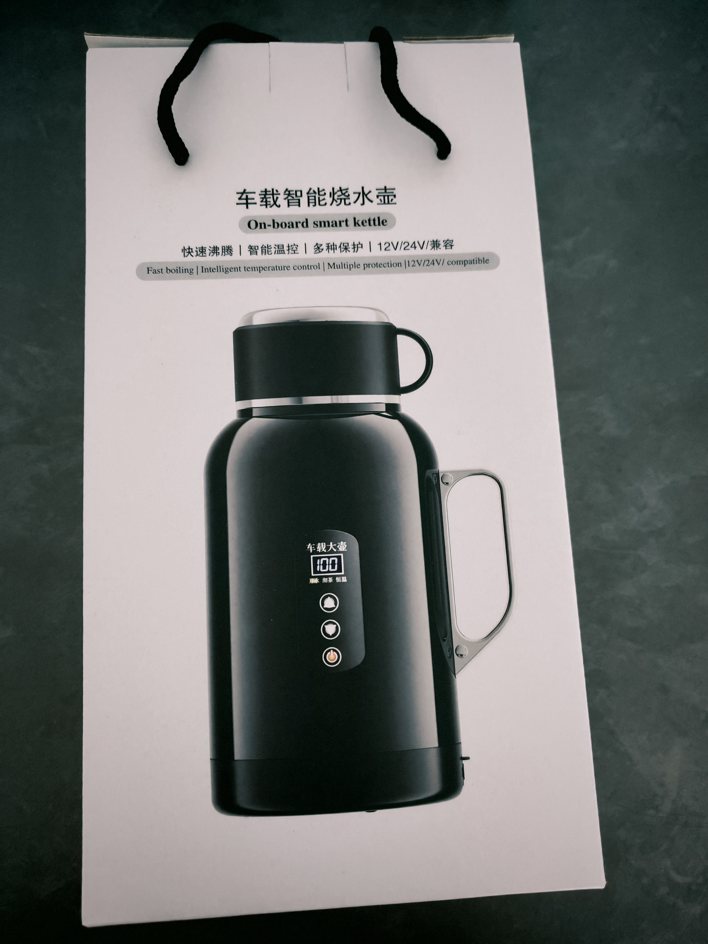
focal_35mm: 27
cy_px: 472
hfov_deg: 51.4
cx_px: 354
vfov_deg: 65.3
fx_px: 736
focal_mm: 5.52
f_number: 1.95
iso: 1000
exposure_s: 1/50
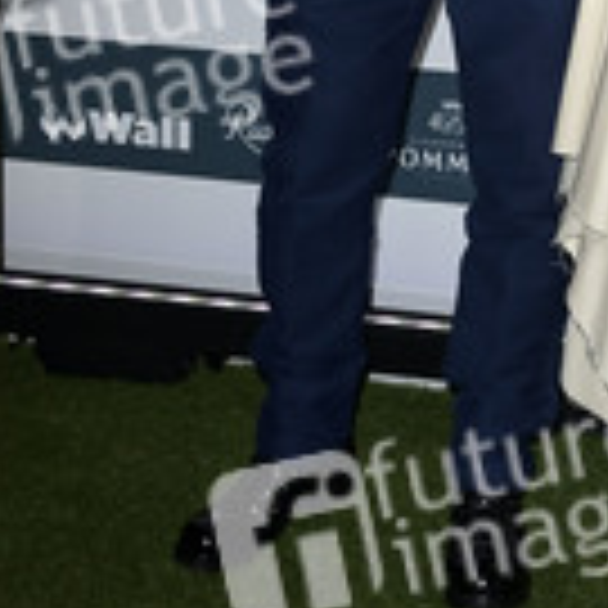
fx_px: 2404
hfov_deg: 14.2
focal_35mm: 121
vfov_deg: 13.9
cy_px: -158
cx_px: 572
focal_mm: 48
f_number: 6.3
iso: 640
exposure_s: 1/250
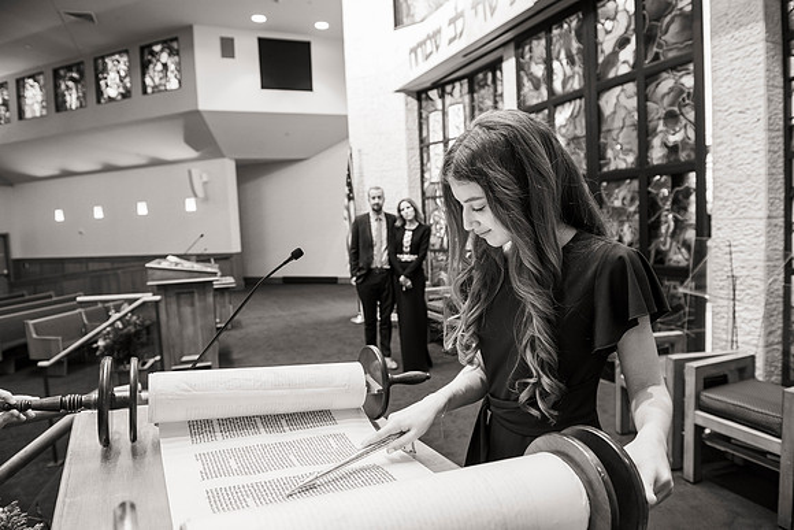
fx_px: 529
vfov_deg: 53.2
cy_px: 265
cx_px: 397
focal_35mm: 24
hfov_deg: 73.7
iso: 1000
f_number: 3.5
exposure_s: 1/60
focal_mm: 24
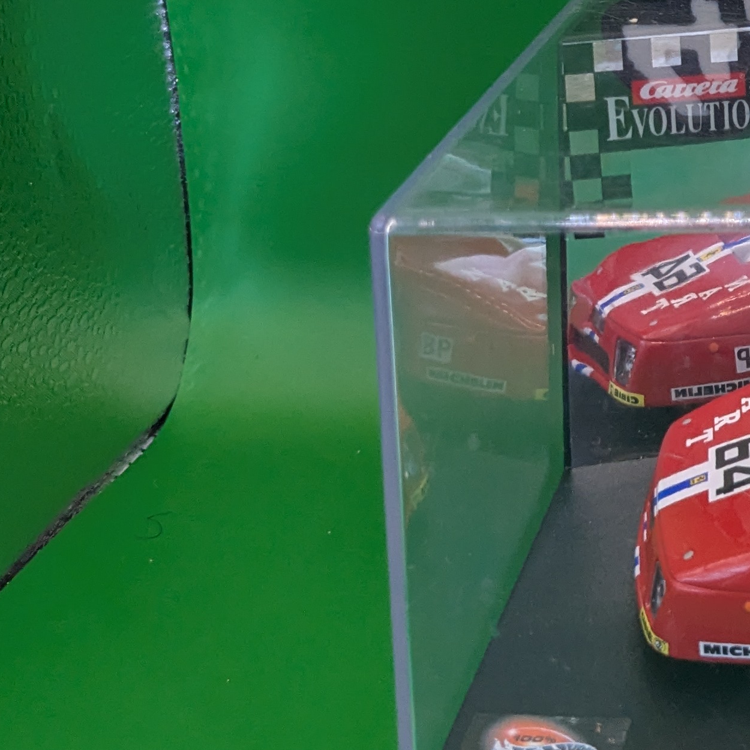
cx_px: 1118
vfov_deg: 22.2
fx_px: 1887
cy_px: 148
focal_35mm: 77
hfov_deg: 19.6
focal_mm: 4.38
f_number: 1.73
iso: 73
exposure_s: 1/50
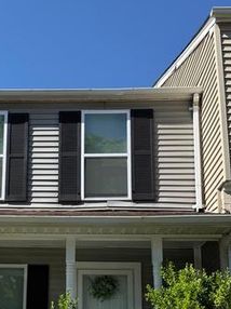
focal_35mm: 56
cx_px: 37
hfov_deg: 25.5
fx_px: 499
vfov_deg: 32.8
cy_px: 273
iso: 80
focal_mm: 6.76
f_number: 1.78
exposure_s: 1/3425
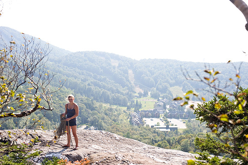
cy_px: 82
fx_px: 344
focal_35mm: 50
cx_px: 124
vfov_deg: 27.0
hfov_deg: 39.6
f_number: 6.3
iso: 400
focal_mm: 50
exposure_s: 1/1250
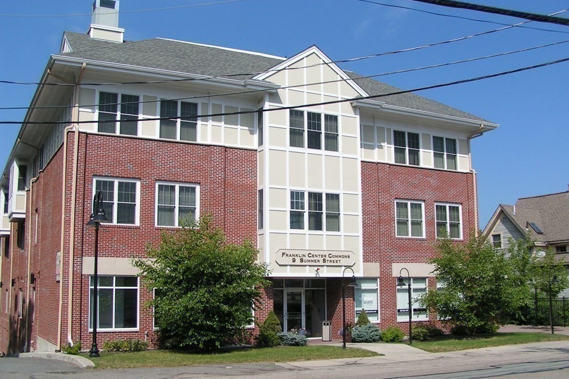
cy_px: 190
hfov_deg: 48.5
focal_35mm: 40
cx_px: 284
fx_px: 632
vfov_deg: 33.4
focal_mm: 5.8
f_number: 5.6
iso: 50
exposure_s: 1/640
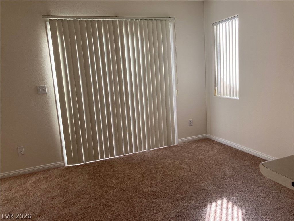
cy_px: 110
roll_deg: +4.7
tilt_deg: -9.6
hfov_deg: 63.4
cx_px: 147
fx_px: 238
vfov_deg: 49.7
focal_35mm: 28
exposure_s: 1/121
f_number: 1.8
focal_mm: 3.99
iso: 40
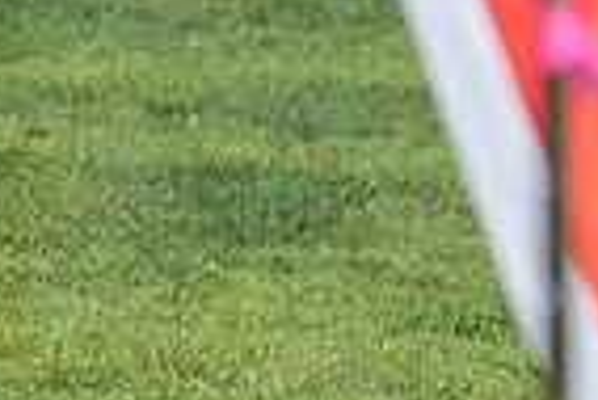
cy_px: -48
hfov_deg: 4.7
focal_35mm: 429
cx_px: -463
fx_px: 7133
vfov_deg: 3.2
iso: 200
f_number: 5
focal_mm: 105
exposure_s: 1/1000
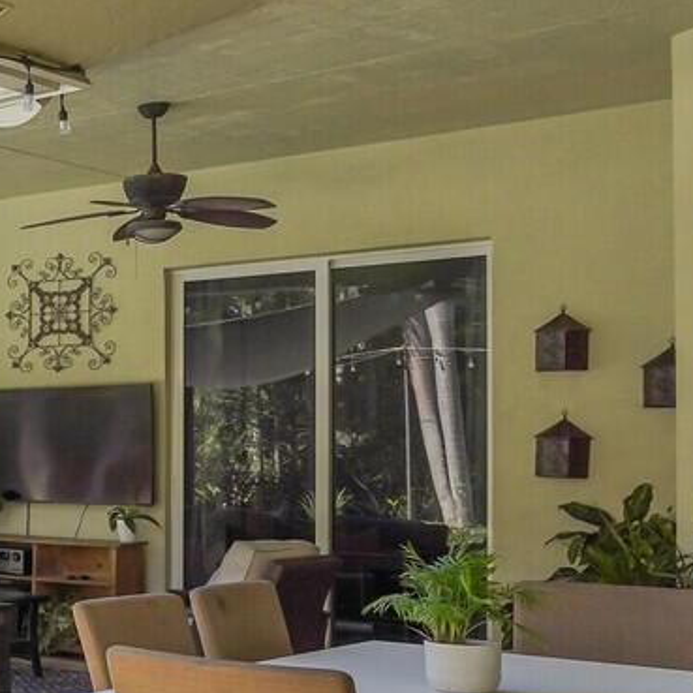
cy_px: 424
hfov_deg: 20.7
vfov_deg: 29.0
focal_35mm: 59
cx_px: -541
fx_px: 1336
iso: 800
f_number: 8
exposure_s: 1/320
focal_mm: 16
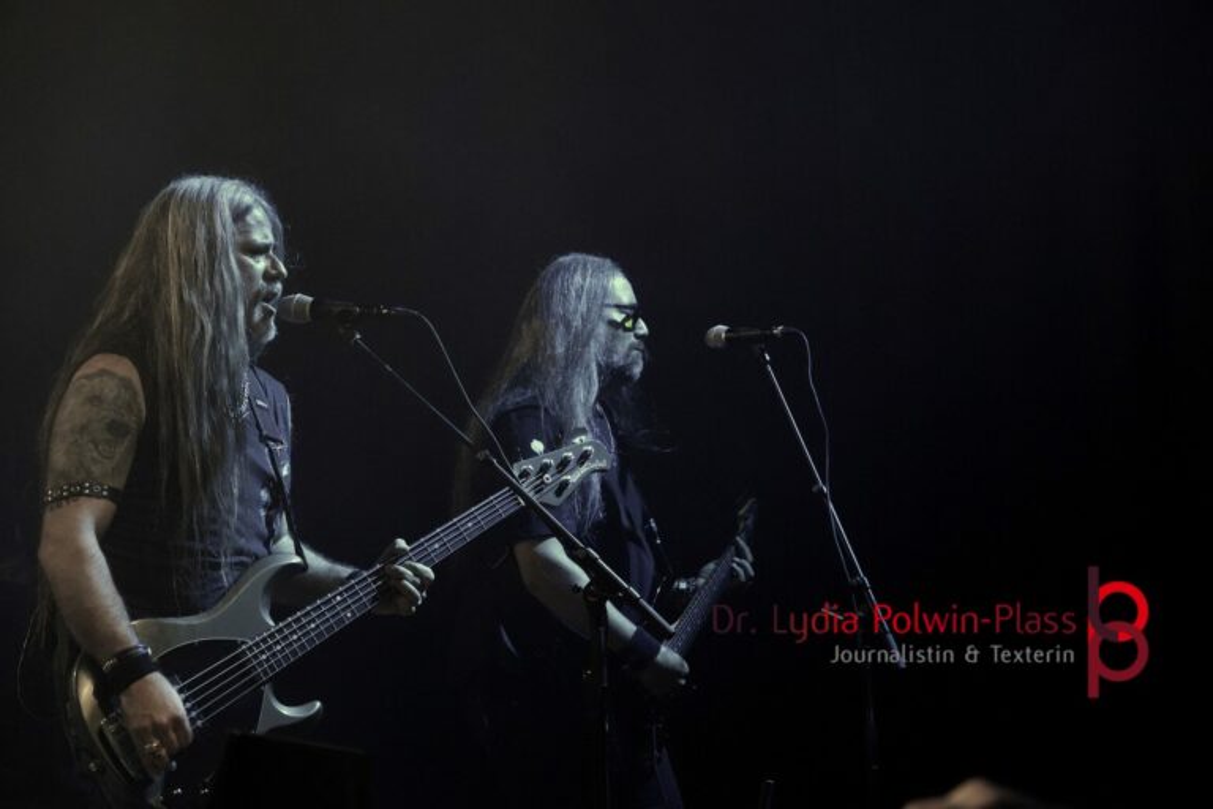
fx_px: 3538
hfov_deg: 19.5
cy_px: 404
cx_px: 606
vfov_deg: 13.0
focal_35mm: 105
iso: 5000
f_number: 5
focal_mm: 70
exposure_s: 1/160
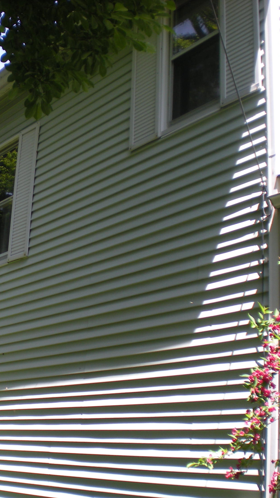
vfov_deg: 37.2
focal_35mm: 56
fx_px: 739
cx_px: 29
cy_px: 252
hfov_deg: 21.0
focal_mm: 6.3
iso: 64
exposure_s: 1/228
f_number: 3.1
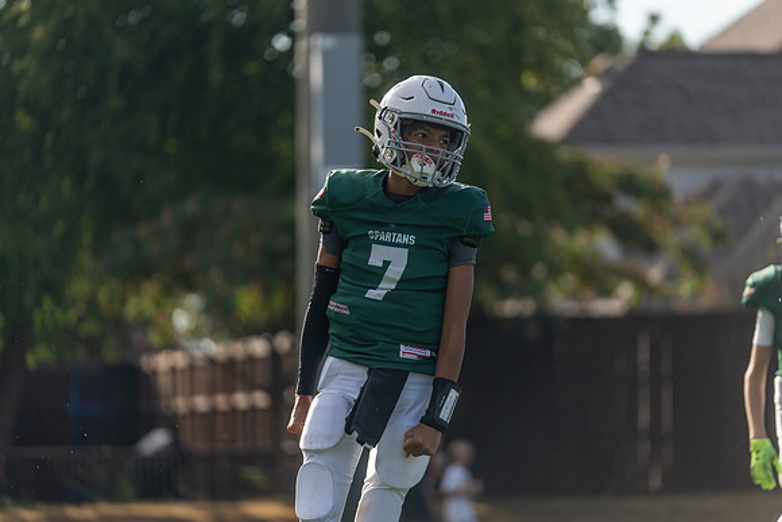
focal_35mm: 170
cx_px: 391
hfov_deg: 12.1
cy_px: 261
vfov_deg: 8.1
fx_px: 3693
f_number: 2.8
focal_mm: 170
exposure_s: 1/2500
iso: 100
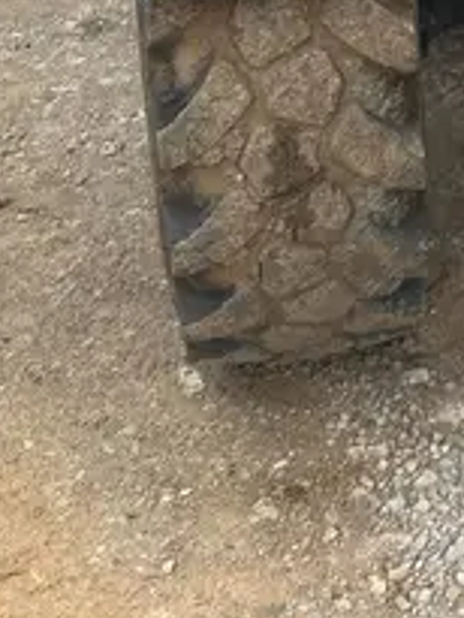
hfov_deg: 15.3
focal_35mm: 93
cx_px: 569
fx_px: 1660
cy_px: -282
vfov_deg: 18.8
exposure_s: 1/371
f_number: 1.5
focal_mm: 5.7
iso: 50
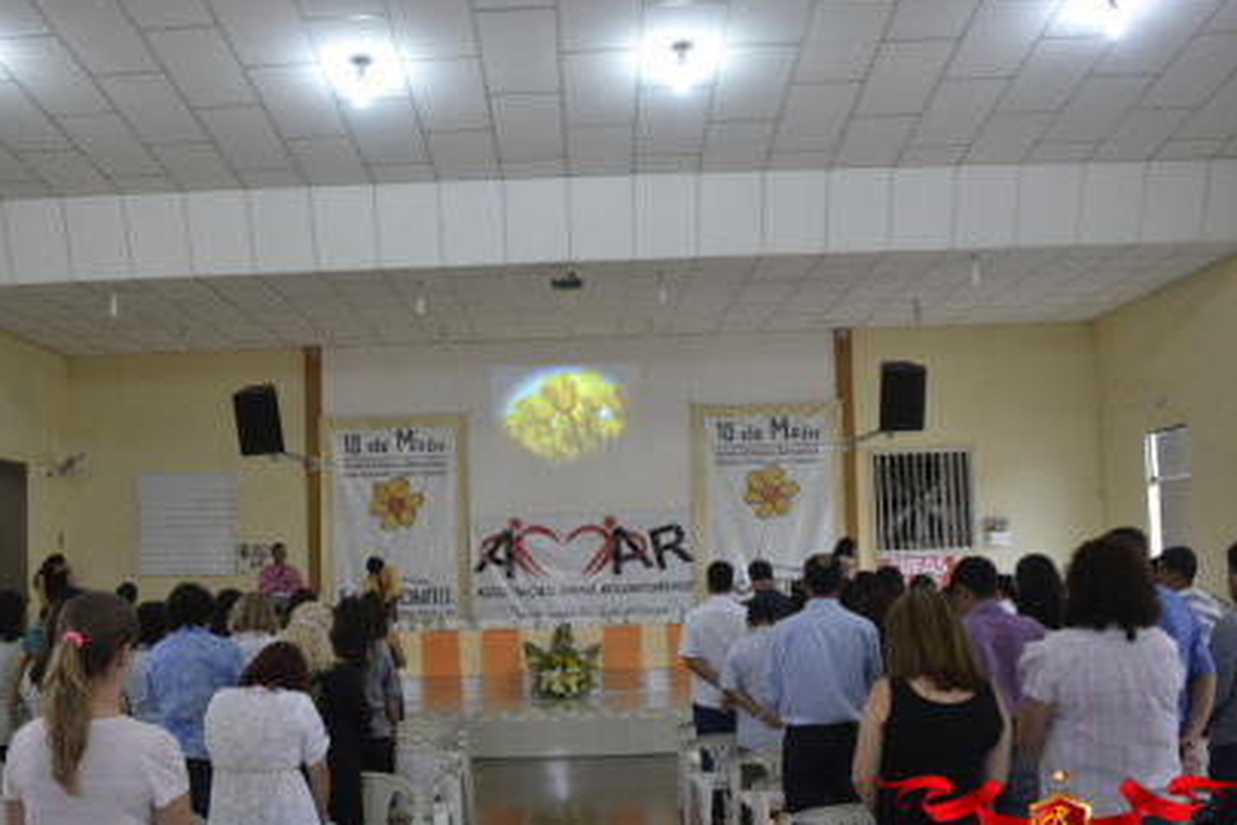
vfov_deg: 35.9
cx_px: 538
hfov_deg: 51.7
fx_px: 1271
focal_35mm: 37
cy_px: 472
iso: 400
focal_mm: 20
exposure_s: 1/60
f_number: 4
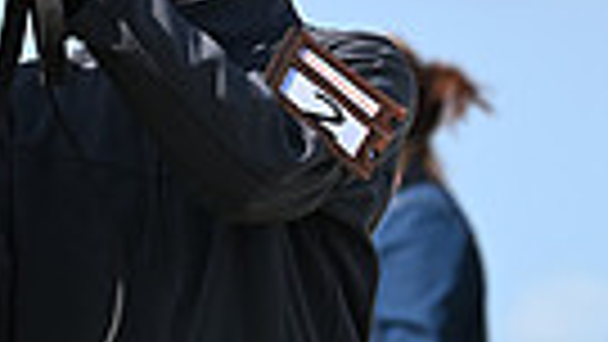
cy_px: -227
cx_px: -613
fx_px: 12674
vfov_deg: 1.5
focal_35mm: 786
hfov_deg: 2.7
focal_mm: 175
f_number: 5.6
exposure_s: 1/2000
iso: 400
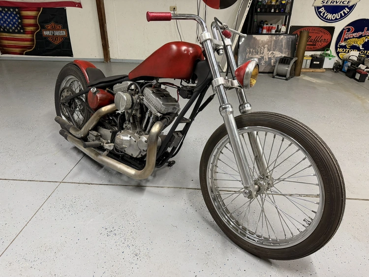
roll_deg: +0.1
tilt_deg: -28.4
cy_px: 138
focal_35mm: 24
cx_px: 184
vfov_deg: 56.8
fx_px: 256
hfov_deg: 71.6
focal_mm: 6.76
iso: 320
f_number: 1.78
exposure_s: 1/60
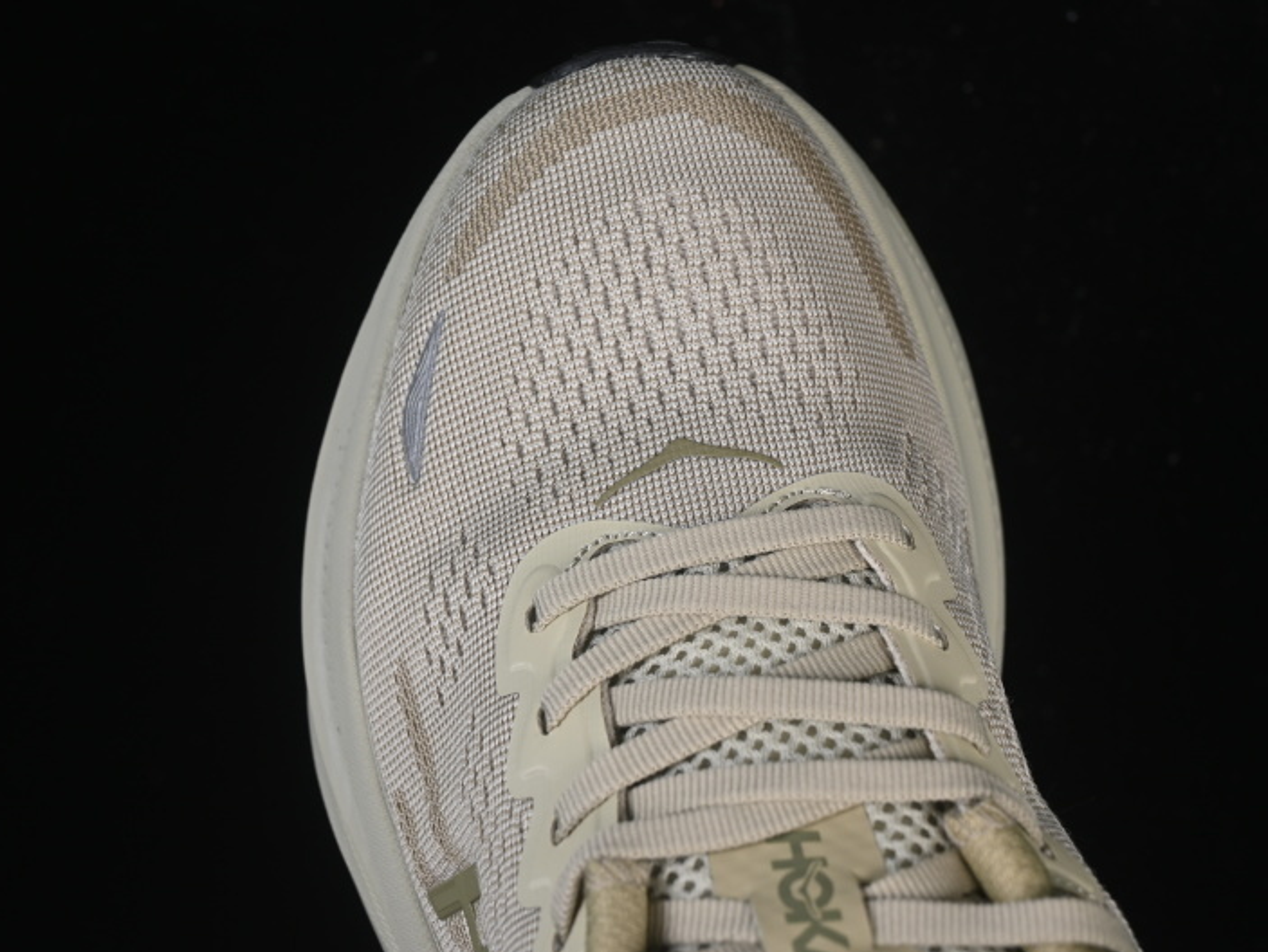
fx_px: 3005
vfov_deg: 18.0
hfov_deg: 23.8
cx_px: 671
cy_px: 479
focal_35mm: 82
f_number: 7.1
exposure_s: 1/80
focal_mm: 50
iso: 160
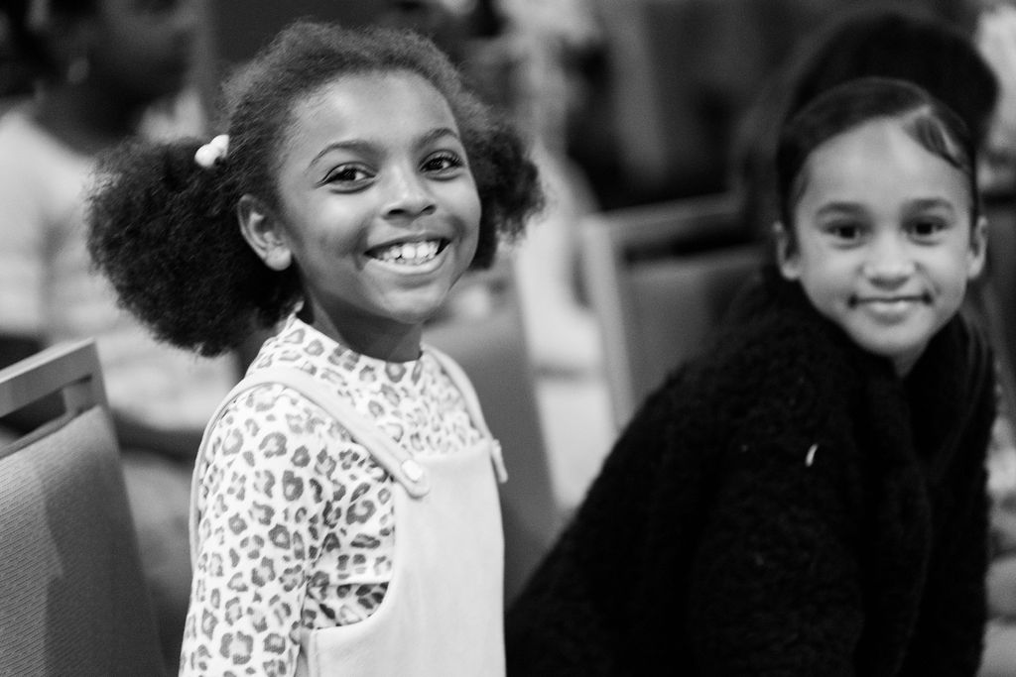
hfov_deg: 11.4
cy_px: 338
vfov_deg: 7.6
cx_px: 508
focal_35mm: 180
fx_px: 5080
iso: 2500
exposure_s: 1/100
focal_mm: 180
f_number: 2.8
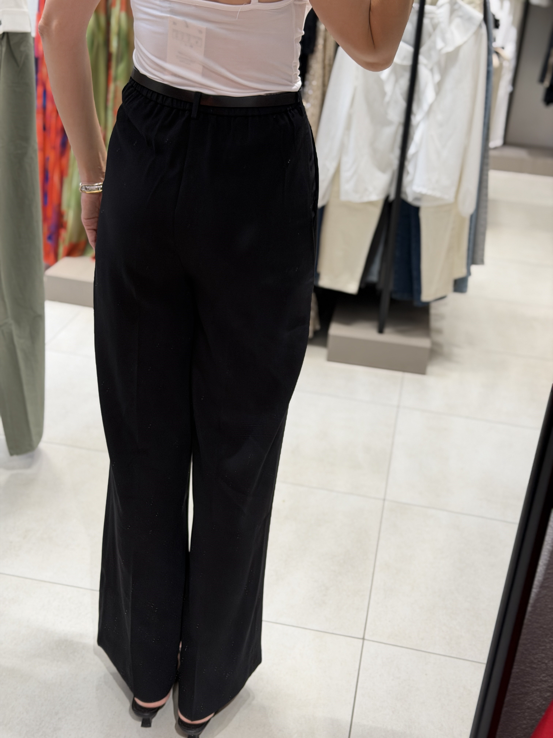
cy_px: 369
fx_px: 1022
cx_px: 276
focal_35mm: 48
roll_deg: -5.1
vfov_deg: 39.7
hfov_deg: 30.3
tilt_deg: -38.9
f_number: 1.78
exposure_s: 1/100
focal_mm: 6.76
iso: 50
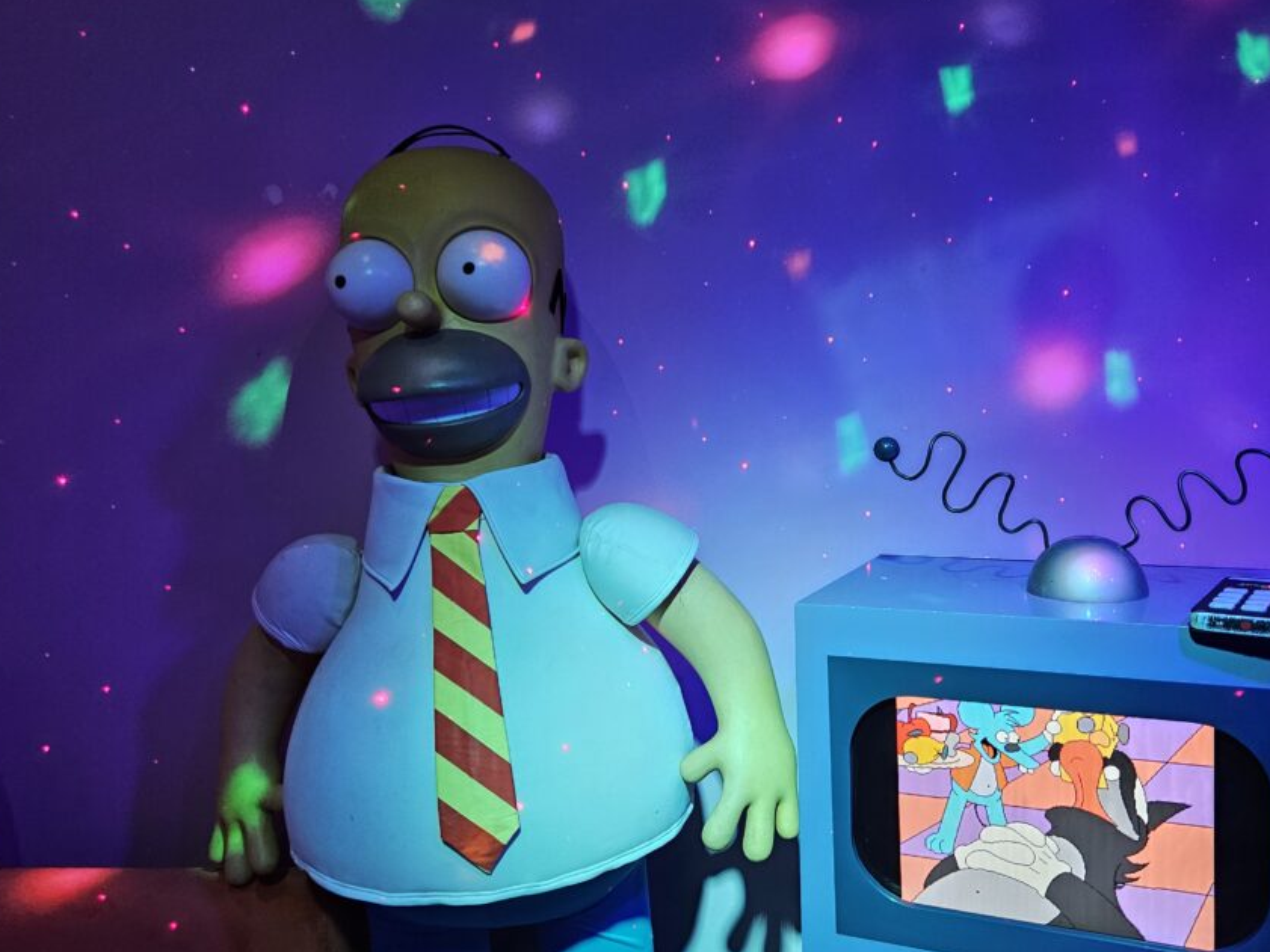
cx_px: 726
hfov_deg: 63.1
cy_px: 498
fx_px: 1027
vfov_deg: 49.7
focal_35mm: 28
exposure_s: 1/53
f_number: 1.8
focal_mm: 5.4
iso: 320
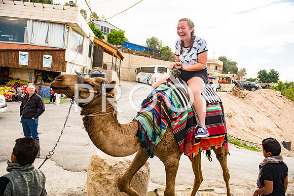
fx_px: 196
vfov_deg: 53.2
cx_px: 147
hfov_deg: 73.7
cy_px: 98
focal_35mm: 24
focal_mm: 24
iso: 200
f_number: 2.8
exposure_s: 1/1600
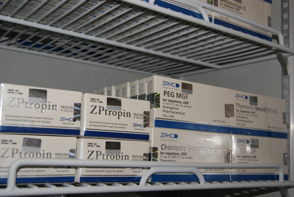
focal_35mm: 45
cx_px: 147
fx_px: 368
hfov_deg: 43.6
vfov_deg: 29.9
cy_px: 98
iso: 400
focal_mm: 30
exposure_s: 1/60
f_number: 5.6
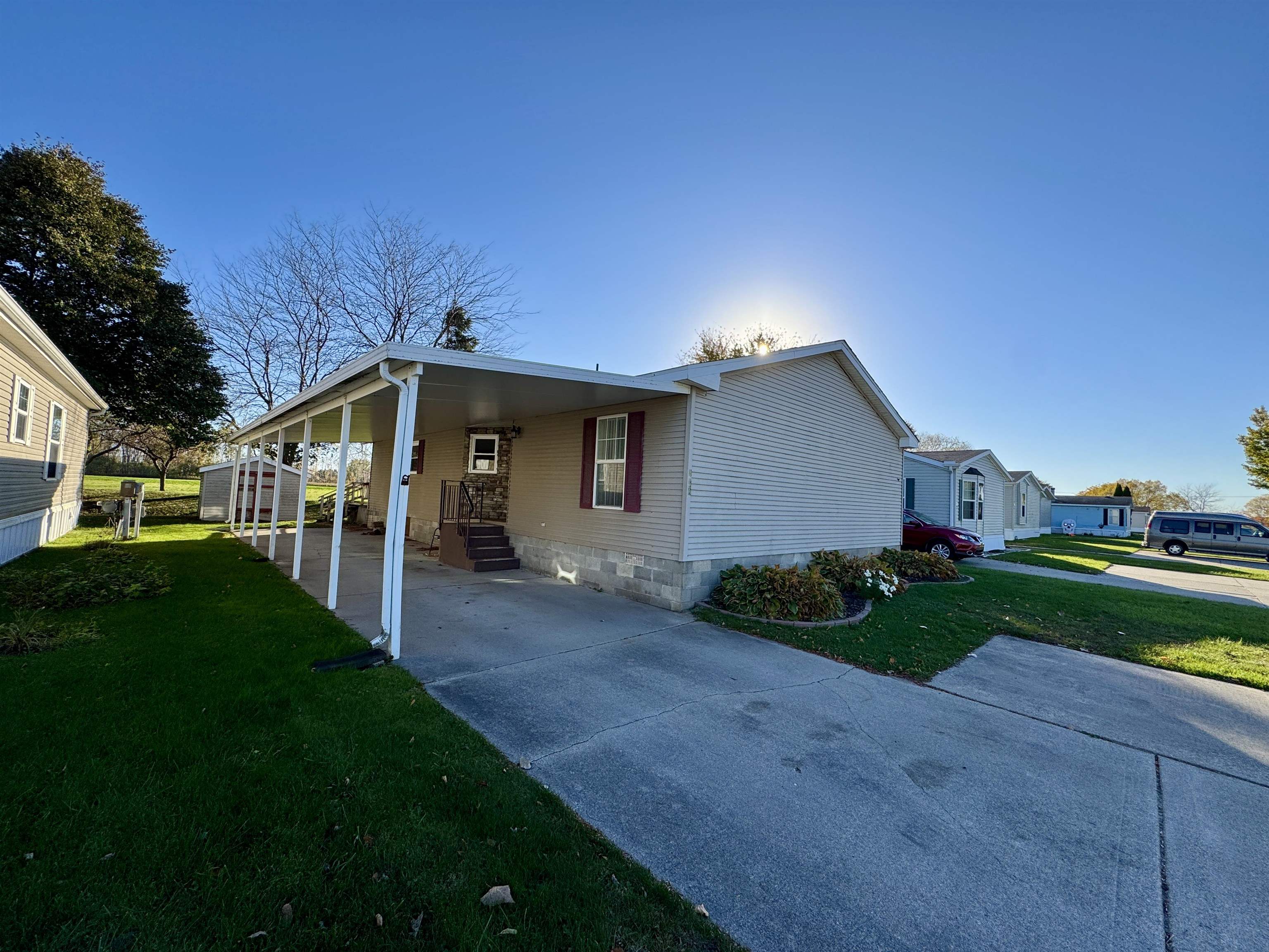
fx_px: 513
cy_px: 476
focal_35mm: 14
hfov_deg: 102.1
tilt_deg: +2.0
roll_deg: -2.5
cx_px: 634
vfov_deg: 85.7
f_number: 2.2
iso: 40
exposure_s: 1/1198
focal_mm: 2.22
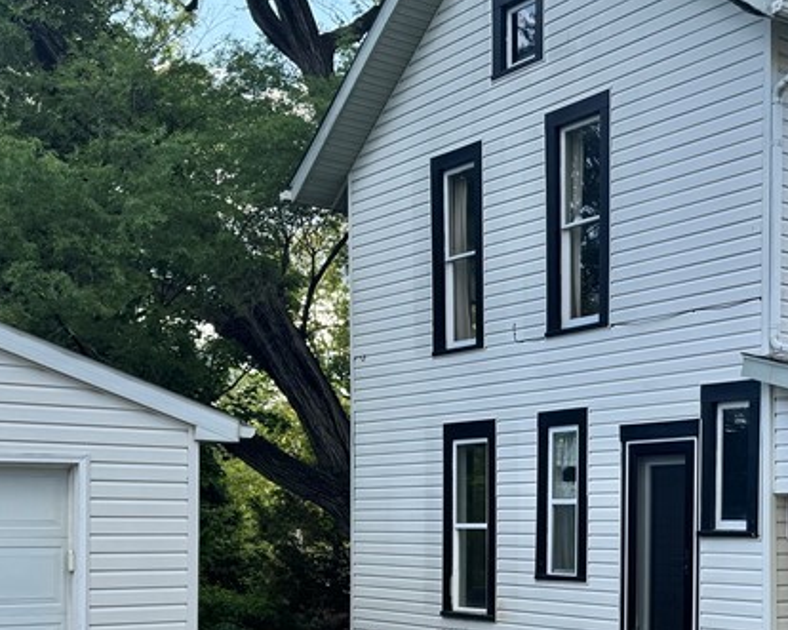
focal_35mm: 58
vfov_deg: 25.7
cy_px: 518
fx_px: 1352
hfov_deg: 31.6
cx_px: 640
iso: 80
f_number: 1.78
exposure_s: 1/1261
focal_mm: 6.76
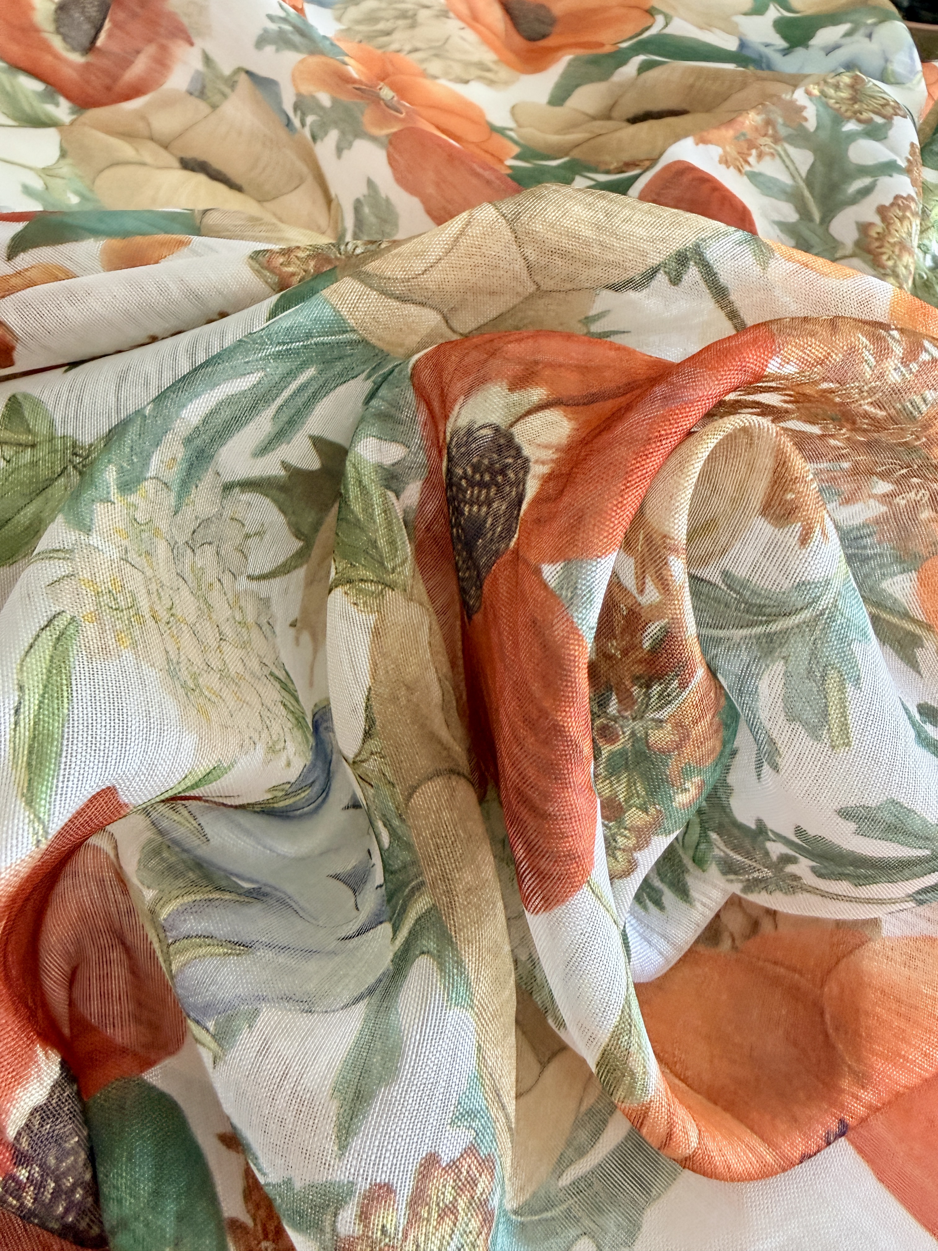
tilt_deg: -50.4
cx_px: 469
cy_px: 626
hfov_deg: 56.8
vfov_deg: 71.6
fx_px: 867
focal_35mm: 24
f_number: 2.2
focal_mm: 2.22
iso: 320
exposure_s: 1/99
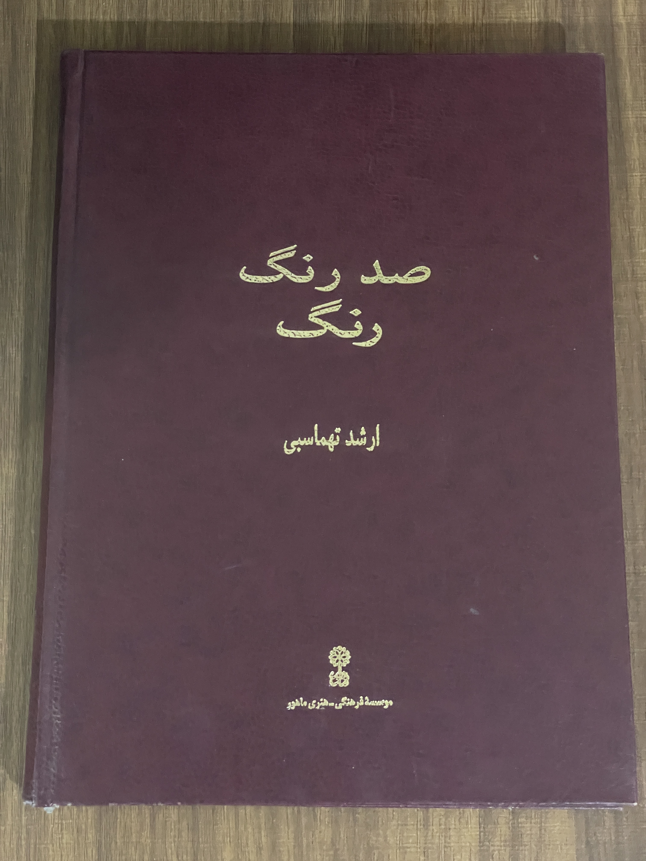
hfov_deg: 28.0
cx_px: 323
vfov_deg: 36.8
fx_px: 1294
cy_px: 430
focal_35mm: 52
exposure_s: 1/30
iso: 1600
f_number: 2
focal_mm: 6
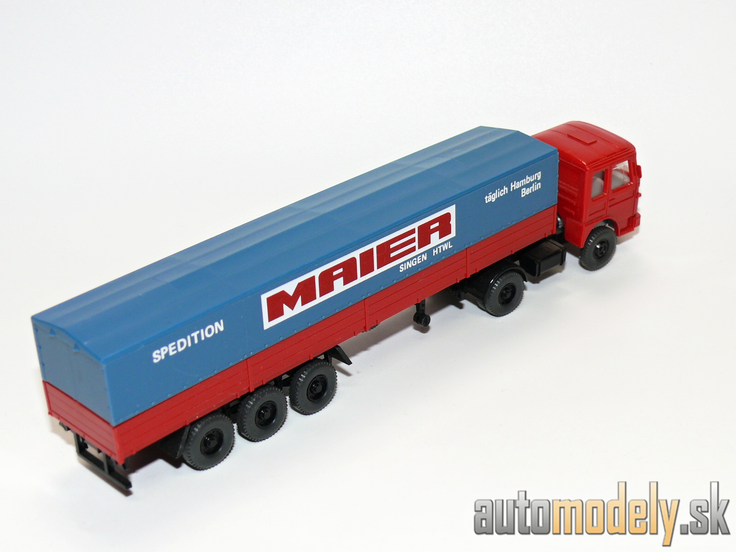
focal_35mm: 63
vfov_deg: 23.3
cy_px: 276
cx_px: 368
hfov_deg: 30.7
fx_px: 1339
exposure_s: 1/30
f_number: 4
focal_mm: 10.3
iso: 100
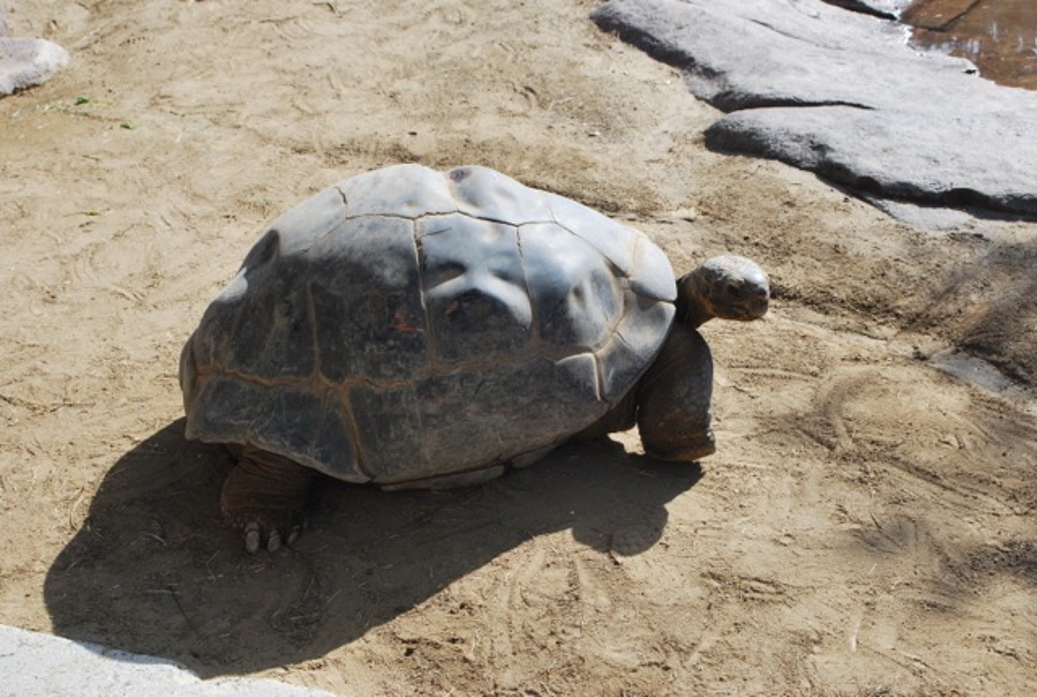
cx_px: 518
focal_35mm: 52
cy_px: 348
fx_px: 1516
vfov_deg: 25.9
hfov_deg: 37.8
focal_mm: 35
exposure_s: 1/400
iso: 400
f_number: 10
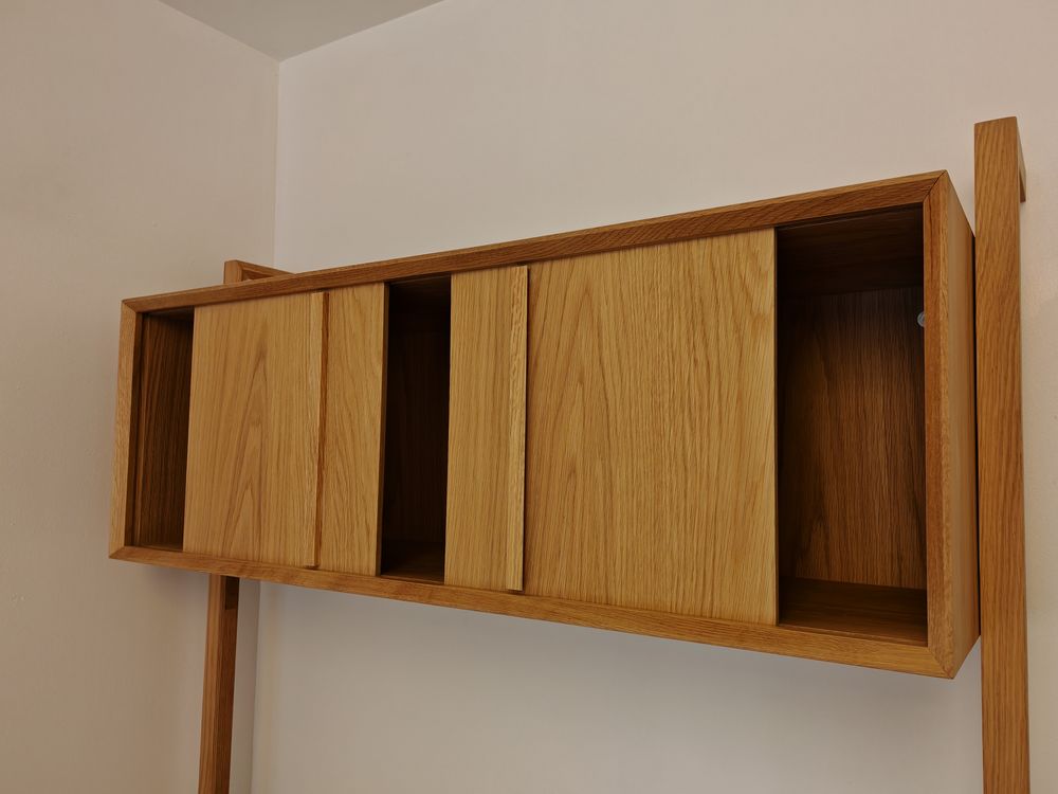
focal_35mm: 26
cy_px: 397
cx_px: 529
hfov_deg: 67.3
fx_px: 795
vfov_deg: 53.1
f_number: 1.6
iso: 250
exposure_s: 1/50
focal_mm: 5.4
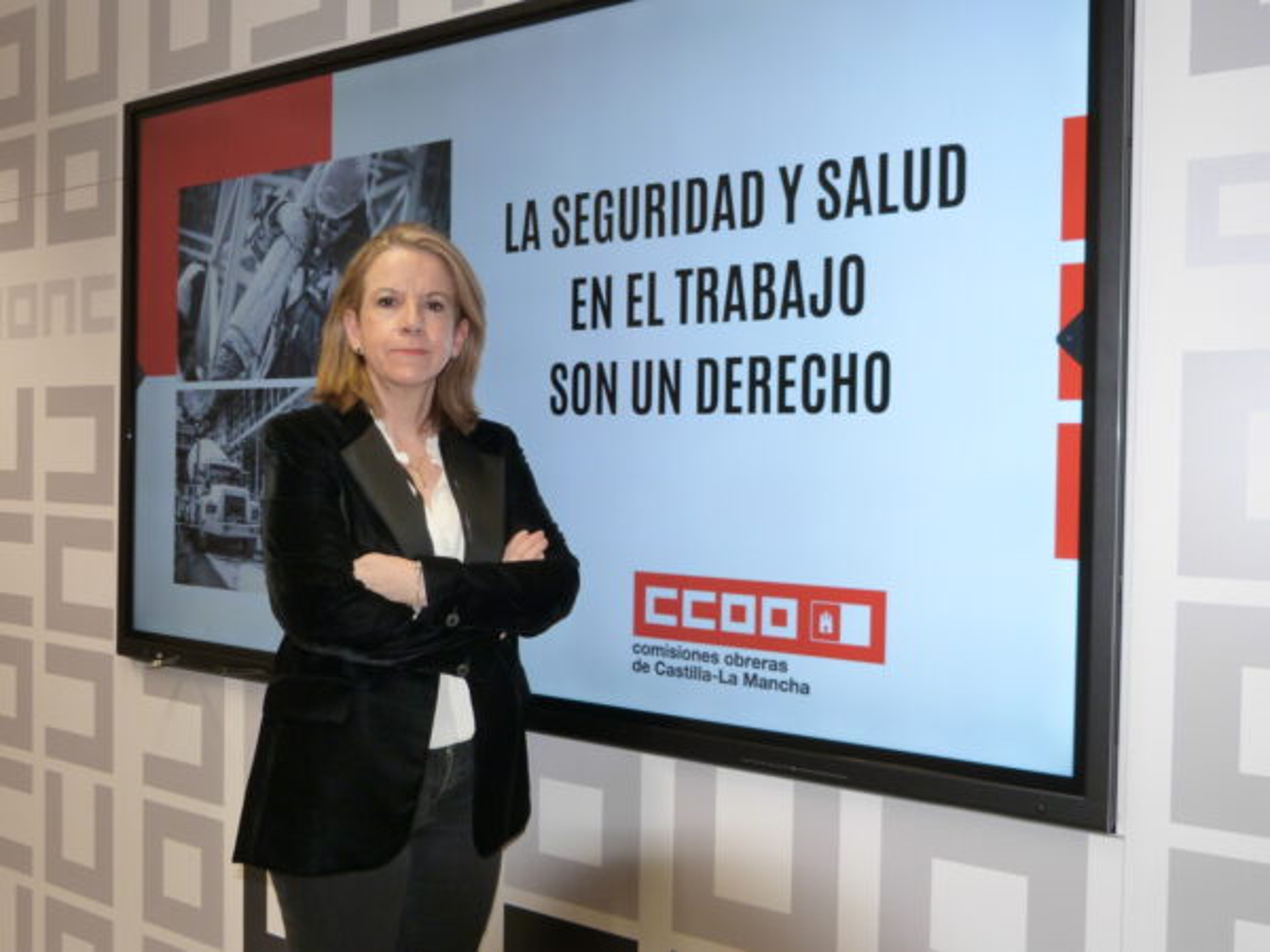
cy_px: 476
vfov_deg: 45.4
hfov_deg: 58.4
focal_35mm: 31
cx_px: 635
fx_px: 1137
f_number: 3
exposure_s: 1/60
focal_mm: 5.4
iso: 100
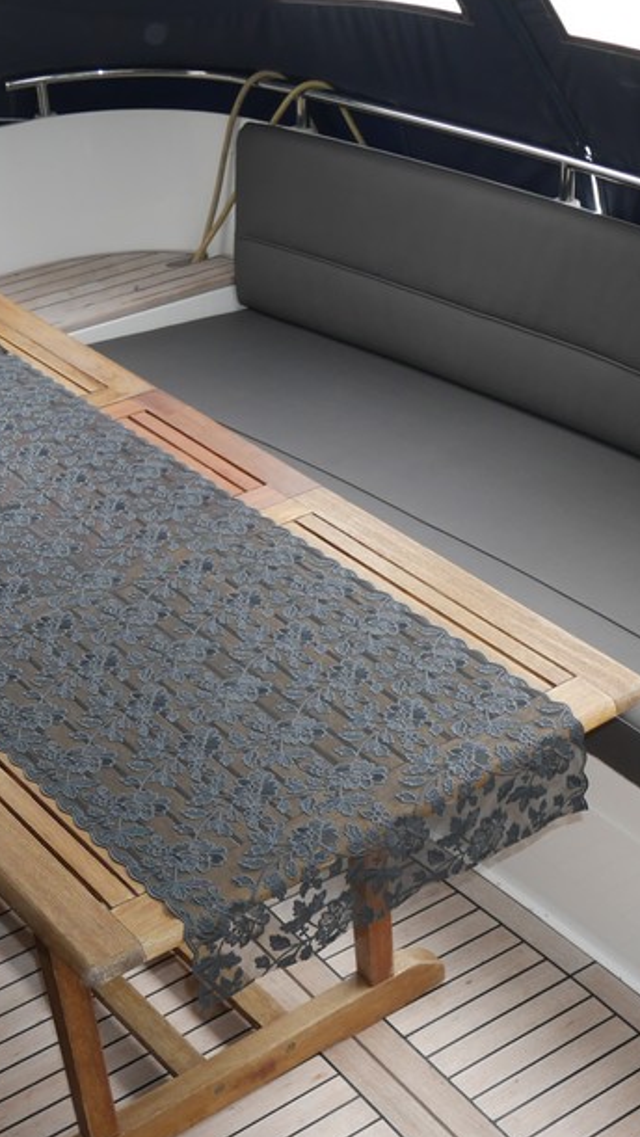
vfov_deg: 37.3
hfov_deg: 21.7
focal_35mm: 55
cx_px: 457
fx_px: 1658
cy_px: 792
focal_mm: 12
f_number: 3.5
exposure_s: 1/100
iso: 200
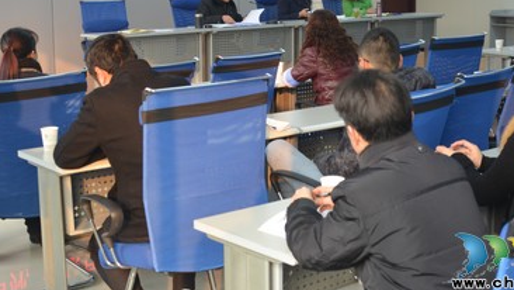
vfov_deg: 19.9
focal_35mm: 60
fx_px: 818
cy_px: 63
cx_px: 282
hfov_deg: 34.9
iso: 500
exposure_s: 1/60
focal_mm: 28
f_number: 4
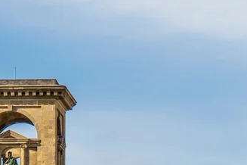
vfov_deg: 4.4
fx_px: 2113
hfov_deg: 6.7
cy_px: 244
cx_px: 156
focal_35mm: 308
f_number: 10
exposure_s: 1/160
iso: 100
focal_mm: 63
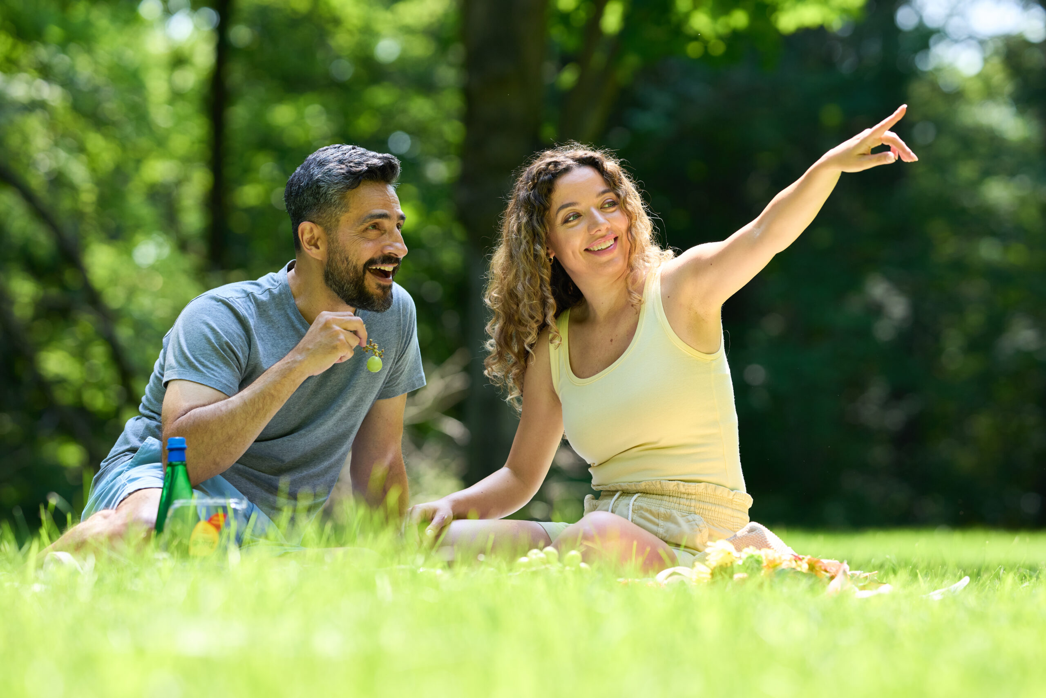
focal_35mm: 135
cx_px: 523
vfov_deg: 10.2
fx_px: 3922
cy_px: 349
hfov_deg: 15.2
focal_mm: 135
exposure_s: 1/1250
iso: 320
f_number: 2.8
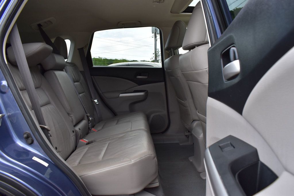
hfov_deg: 67.4
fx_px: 220
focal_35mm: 27
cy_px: 98
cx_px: 147
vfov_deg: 47.9
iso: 400
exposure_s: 1/160
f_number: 9
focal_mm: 18
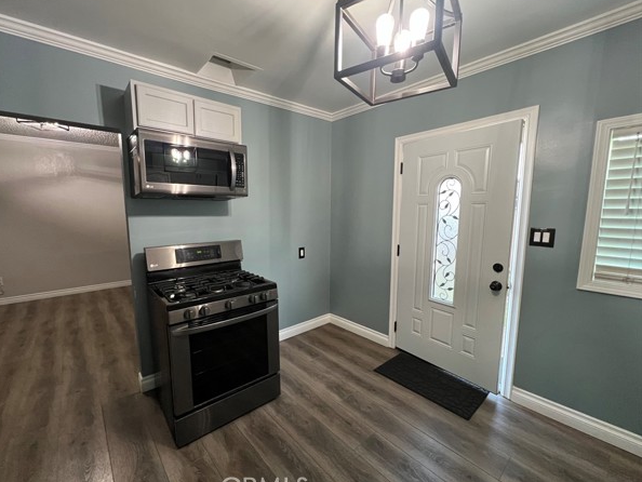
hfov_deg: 101.9
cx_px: 298
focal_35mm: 14
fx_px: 260
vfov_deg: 85.7
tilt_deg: -6.4
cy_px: 243
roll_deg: +0.2
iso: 320
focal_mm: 1.57
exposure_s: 1/60
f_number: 1.8
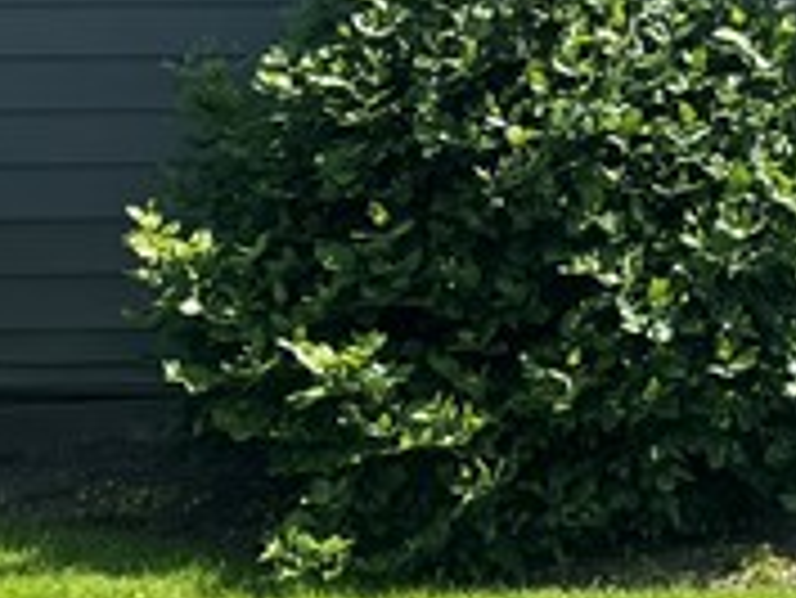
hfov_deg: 14.2
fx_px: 3198
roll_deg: +0.3
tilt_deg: +8.8
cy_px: -611
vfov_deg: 9.9
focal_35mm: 139
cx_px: 481
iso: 80
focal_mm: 6.76
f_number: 1.78
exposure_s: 1/2604
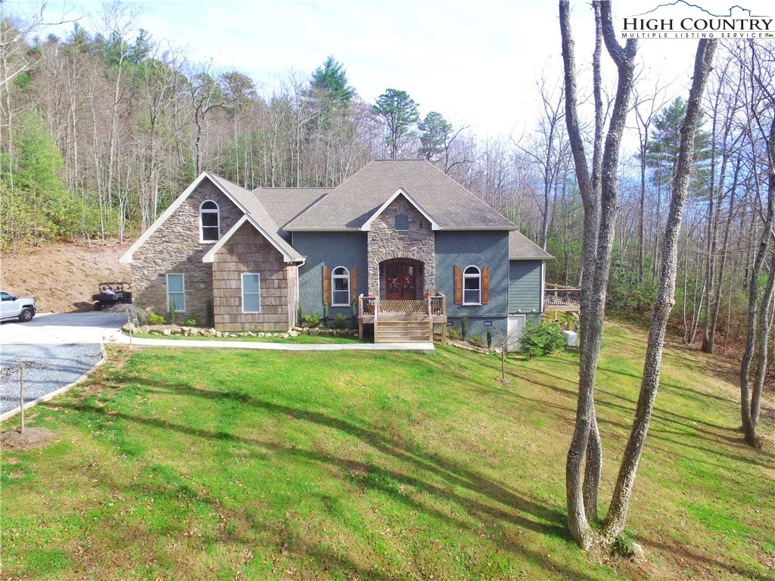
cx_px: 388
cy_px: 290
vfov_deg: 66.0
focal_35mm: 20
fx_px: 448
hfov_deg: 81.7
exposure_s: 1/458
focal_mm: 3.61
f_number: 2.8
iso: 100
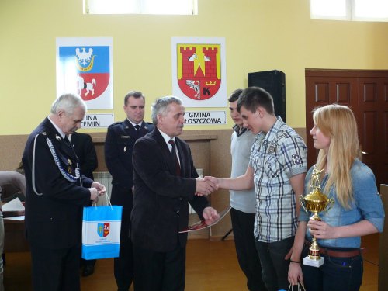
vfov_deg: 40.7
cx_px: 194
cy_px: 146
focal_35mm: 35
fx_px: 392
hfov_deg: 52.6
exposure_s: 1/20
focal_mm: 7.4
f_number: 2.8
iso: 200
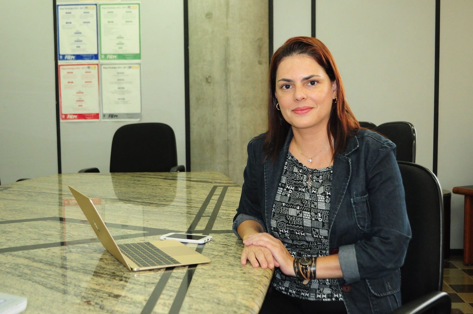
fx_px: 630
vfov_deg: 28.0
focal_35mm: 48
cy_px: 157
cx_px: 236
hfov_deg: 41.2
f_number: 4.8
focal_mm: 32
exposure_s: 1/60
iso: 1250
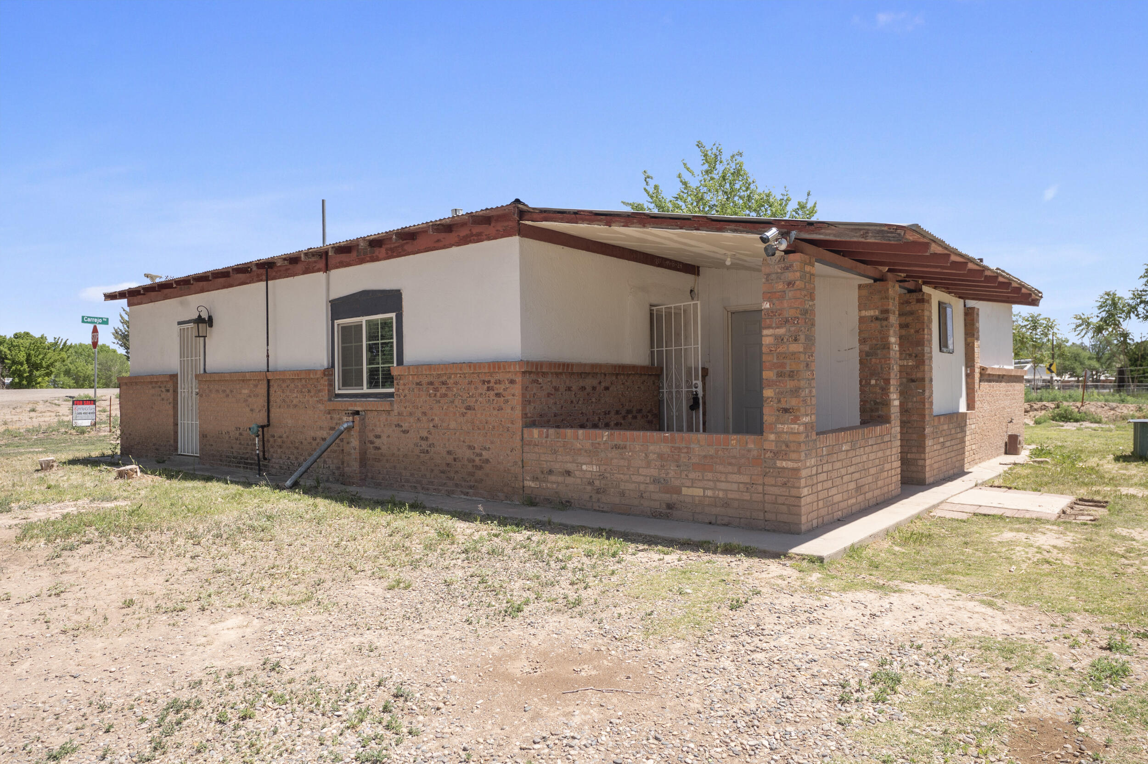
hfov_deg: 73.8
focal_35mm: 24
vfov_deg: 53.1
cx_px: 574
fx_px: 765
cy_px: 382
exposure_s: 1/800
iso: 250
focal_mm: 24
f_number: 8
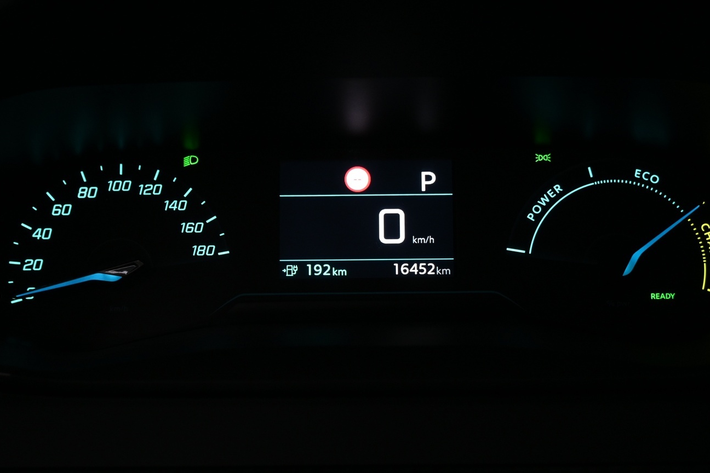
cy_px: 278
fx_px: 906
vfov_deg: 29.2
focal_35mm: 46
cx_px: 365
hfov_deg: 42.8
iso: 360
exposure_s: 1/40
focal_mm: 24.5
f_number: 4.2
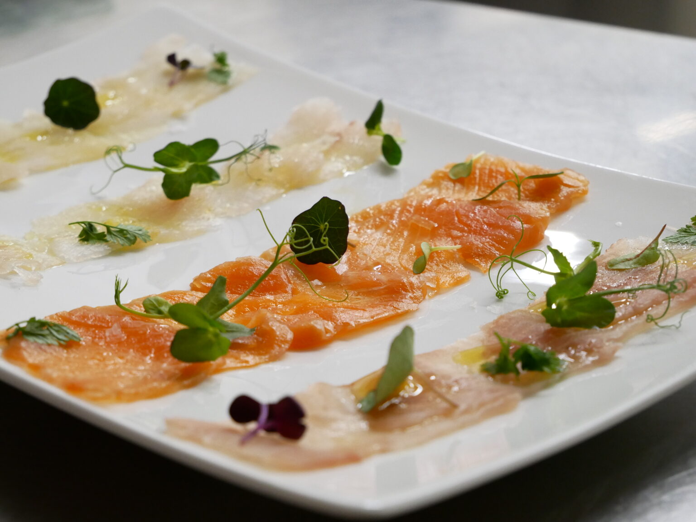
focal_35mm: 80
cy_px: 261
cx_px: 348
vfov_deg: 18.4
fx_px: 1609
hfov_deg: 24.4
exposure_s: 1/100
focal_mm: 40
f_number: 5.5
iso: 1600
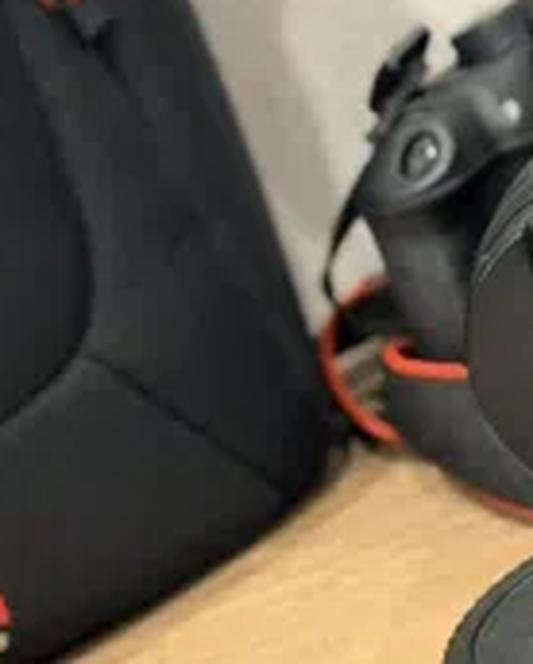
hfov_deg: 8.9
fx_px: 3425
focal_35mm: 174
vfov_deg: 11.1
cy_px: 297
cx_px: 375
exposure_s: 1/37
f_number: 1.78
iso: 500
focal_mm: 6.76
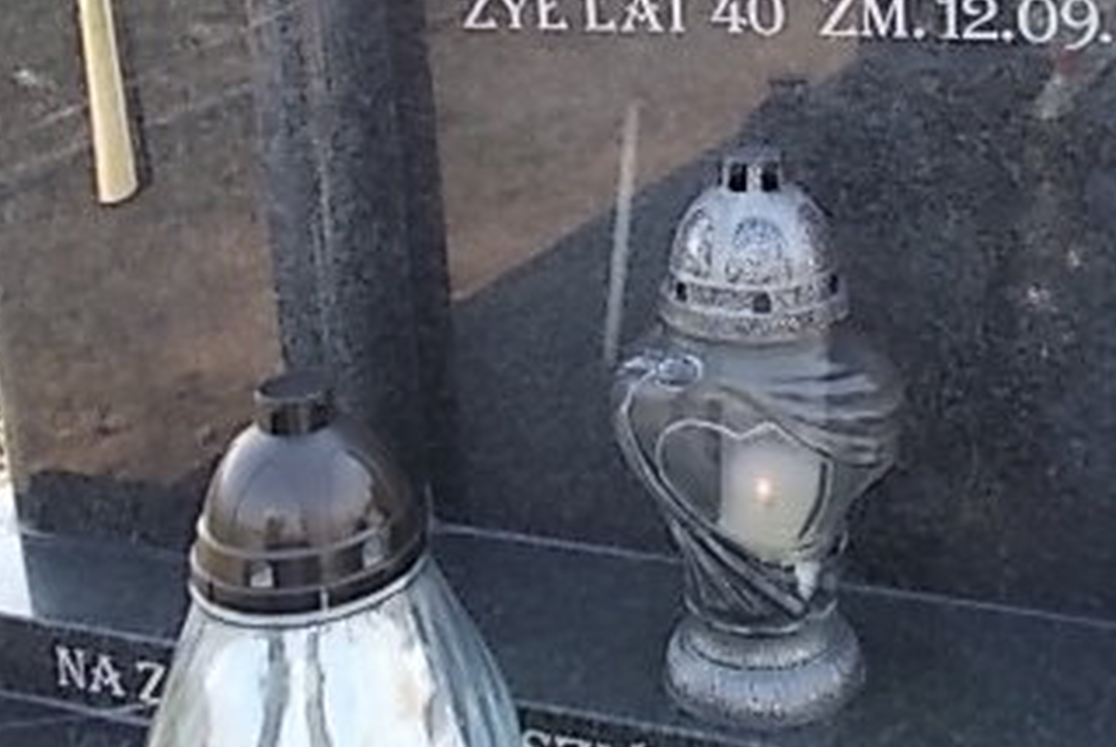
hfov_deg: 36.5
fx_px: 1675
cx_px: 725
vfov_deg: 24.4
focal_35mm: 54
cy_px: 84
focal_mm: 4.6
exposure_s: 1/250
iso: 80
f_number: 3.2
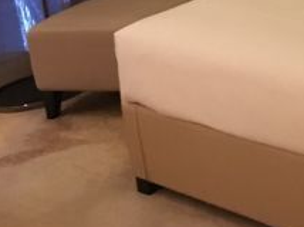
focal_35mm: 95
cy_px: -107
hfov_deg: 18.2
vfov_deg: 14.5
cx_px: 470
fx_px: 833
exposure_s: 1/17
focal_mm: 4.15
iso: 400
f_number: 2.2
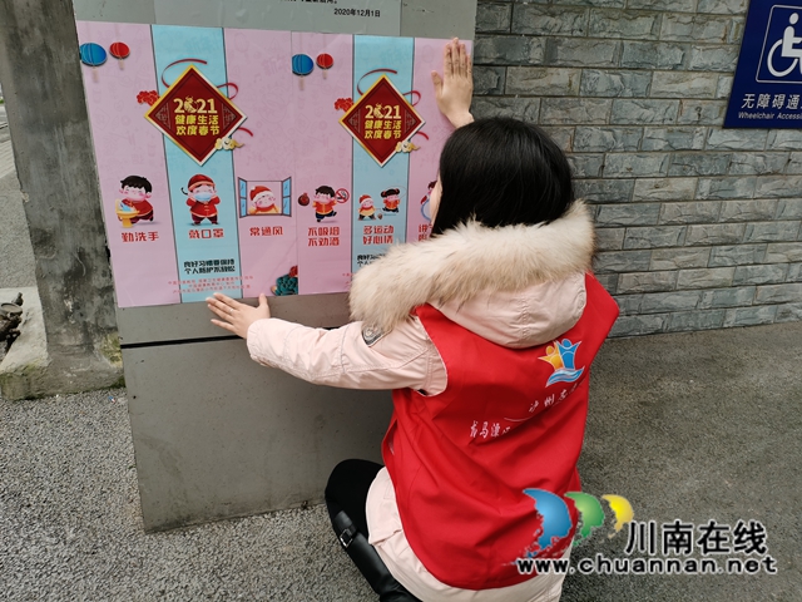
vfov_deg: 51.4
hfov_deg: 65.3
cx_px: 401
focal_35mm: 27
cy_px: 301
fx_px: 626
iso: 50
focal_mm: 5.58
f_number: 1.8
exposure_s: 1/126
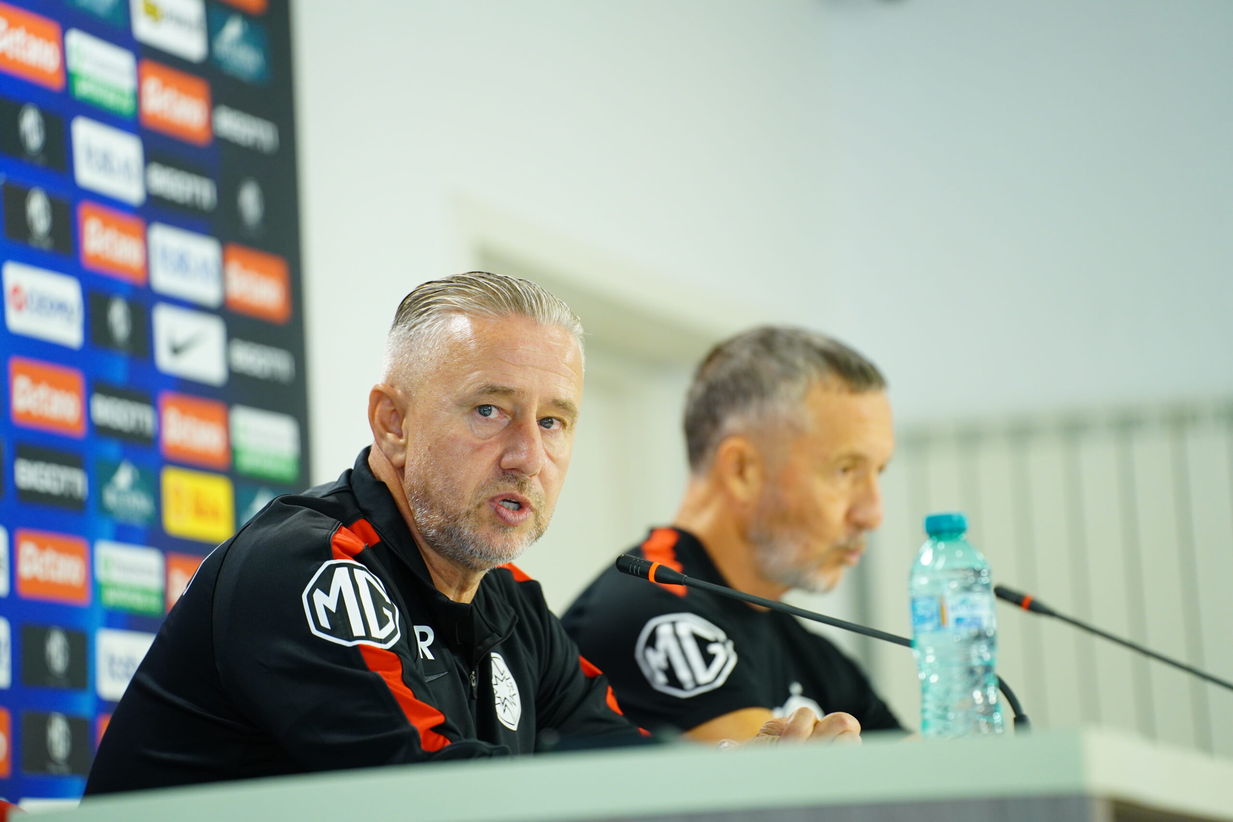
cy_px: 411
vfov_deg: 7.6
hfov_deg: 11.4
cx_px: 616
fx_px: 6165
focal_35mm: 180
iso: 1600
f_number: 2.8
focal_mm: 180
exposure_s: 1/320
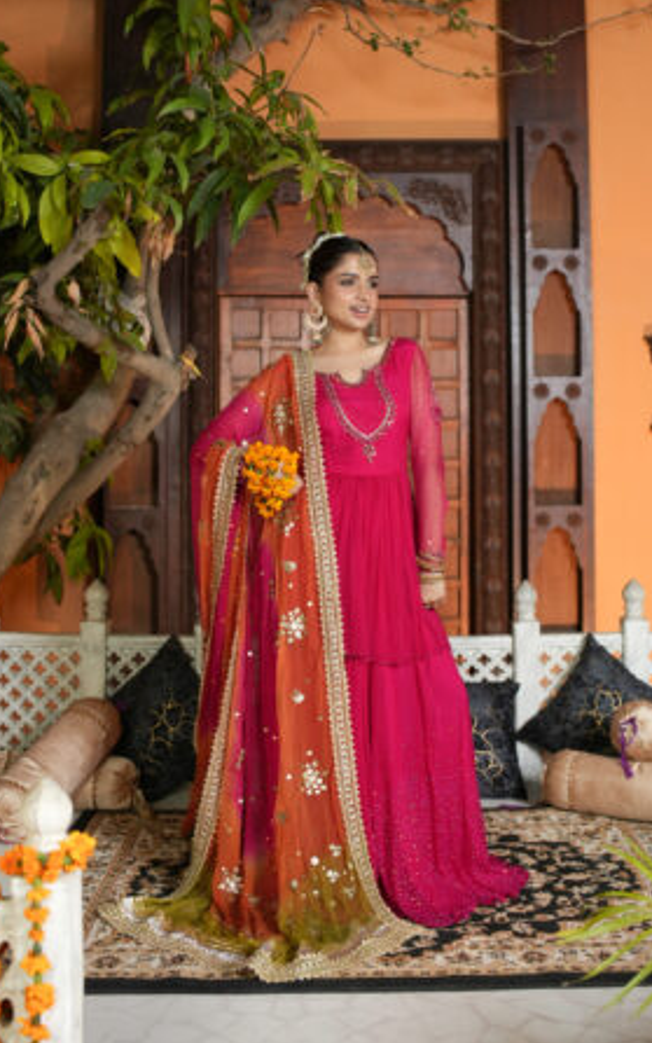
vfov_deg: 54.0
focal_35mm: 36
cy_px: 522
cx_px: 337
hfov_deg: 35.4
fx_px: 1023
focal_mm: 35
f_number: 2.8
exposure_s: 1/125
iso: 500
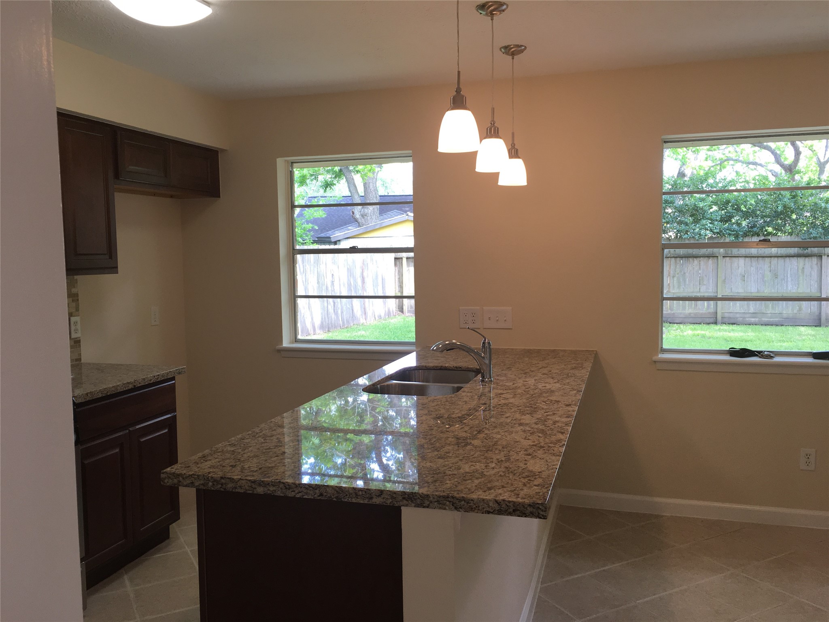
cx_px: 414
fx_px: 695
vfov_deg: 48.2
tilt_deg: -4.3
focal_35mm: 29
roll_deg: +0.5
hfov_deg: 61.7
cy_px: 311
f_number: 2.2
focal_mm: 4.15
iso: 32
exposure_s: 1/60
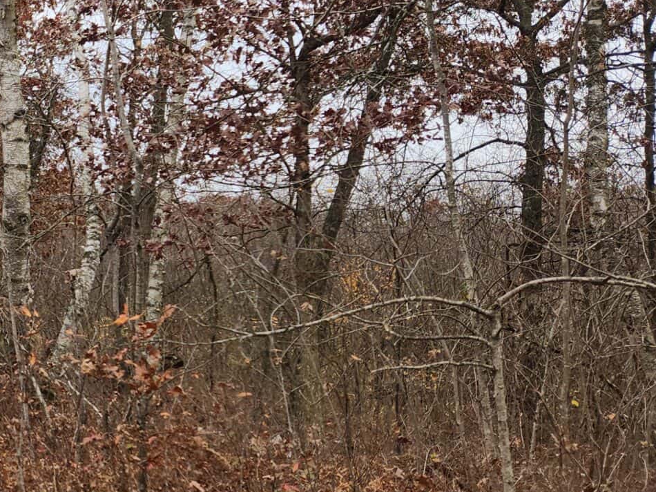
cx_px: -215
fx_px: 1175
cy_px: 149
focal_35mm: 62
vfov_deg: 23.5
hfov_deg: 26.2
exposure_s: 1/353
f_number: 1.8
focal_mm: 5.4
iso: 20
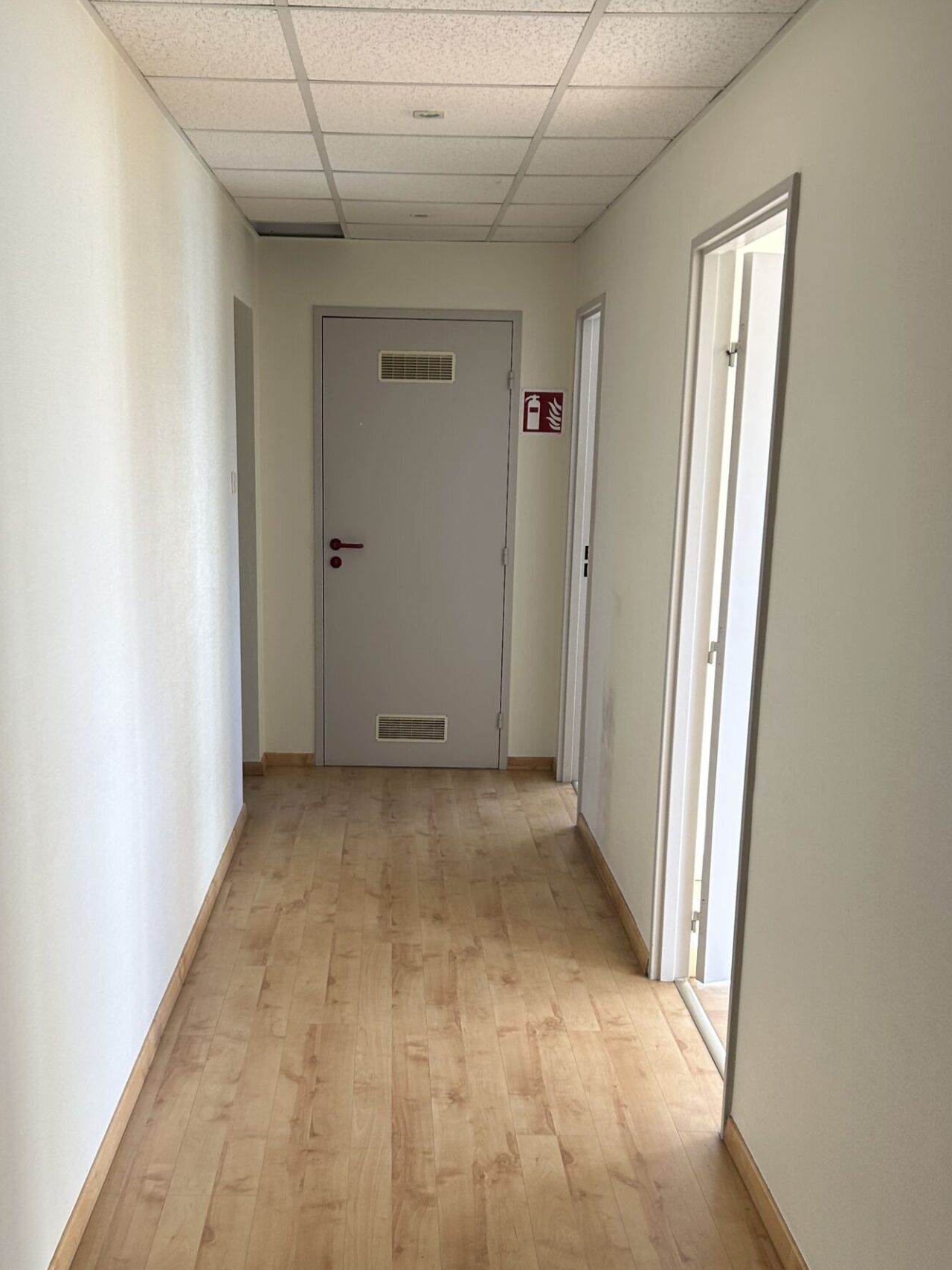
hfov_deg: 36.8
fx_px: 1430
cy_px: 785
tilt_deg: -13.2
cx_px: 411
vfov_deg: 47.5
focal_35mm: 39
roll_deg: -0.5
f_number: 1.5
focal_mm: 5.7
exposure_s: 1/121
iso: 50
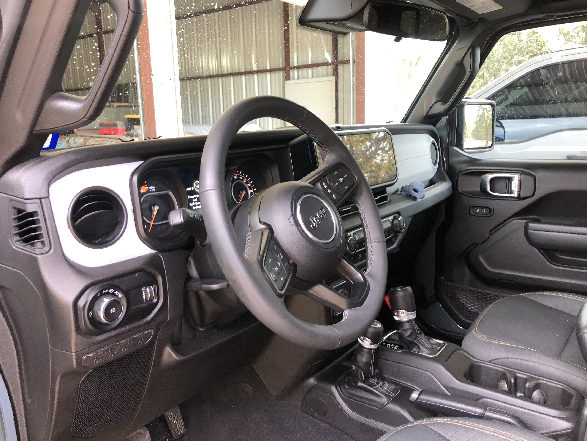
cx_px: 287
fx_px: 492
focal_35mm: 29
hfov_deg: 61.7
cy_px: 214
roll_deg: +2.5
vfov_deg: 48.2
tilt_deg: -10.2
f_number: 1.8
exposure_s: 1/24
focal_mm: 3.99
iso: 40
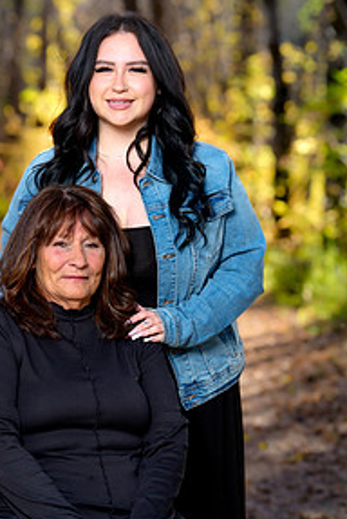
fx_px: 1875
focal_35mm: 130
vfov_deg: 15.7
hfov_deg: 10.6
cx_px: 101
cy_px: 311
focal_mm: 83
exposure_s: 1/160
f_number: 3.2
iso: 640
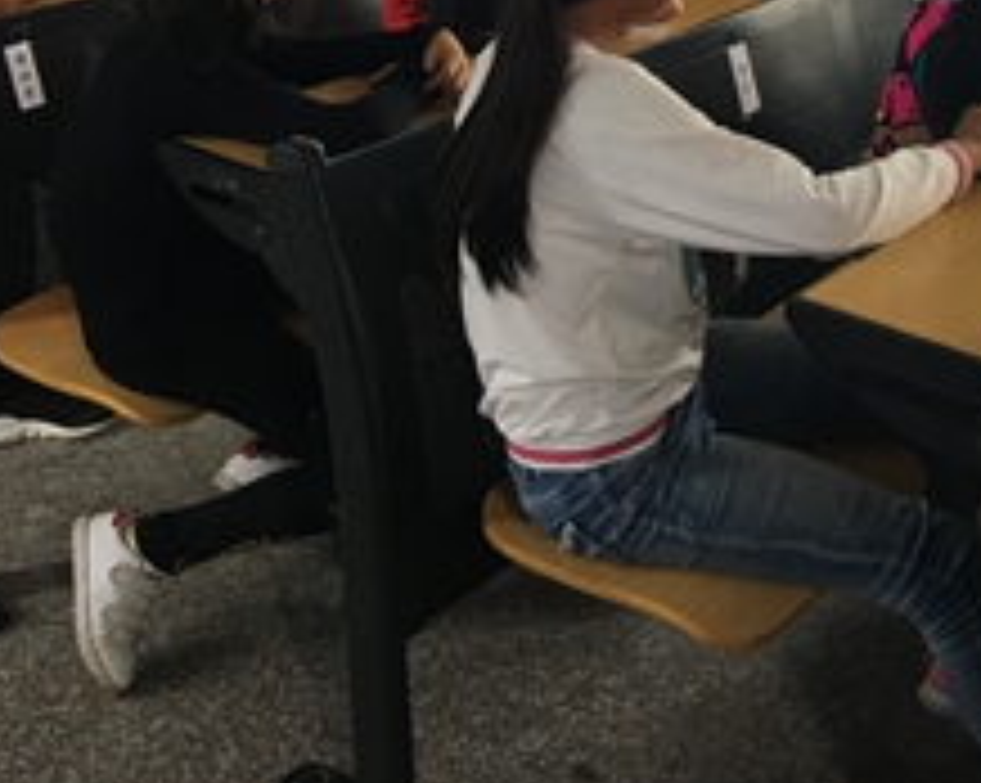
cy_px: -34
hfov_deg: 28.7
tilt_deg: -10.1
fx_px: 1886
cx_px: 734
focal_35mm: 65
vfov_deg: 22.4
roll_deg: +3.0
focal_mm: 4.15
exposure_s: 1/33
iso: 50
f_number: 2.2
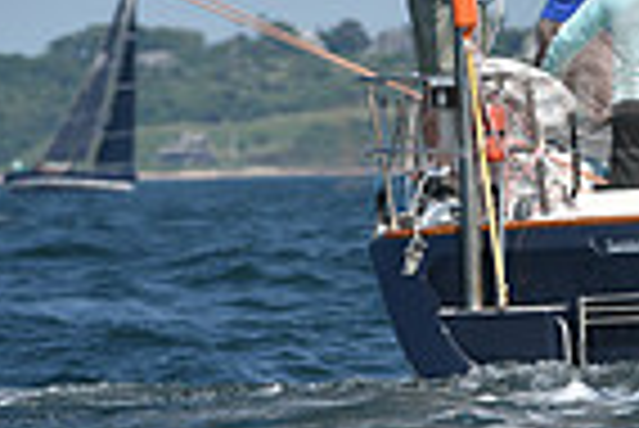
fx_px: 21712
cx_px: 1197
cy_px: -223
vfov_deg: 1.1
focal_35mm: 1222
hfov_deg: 1.7
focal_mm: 300
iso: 320
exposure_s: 1/1600
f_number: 8
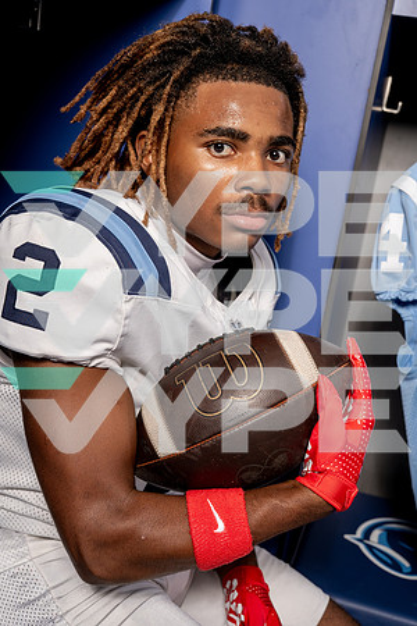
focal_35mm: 44
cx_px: 208
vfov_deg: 44.5
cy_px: 313
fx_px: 764
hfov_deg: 30.5
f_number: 5.6
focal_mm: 44
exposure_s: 1/250
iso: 500
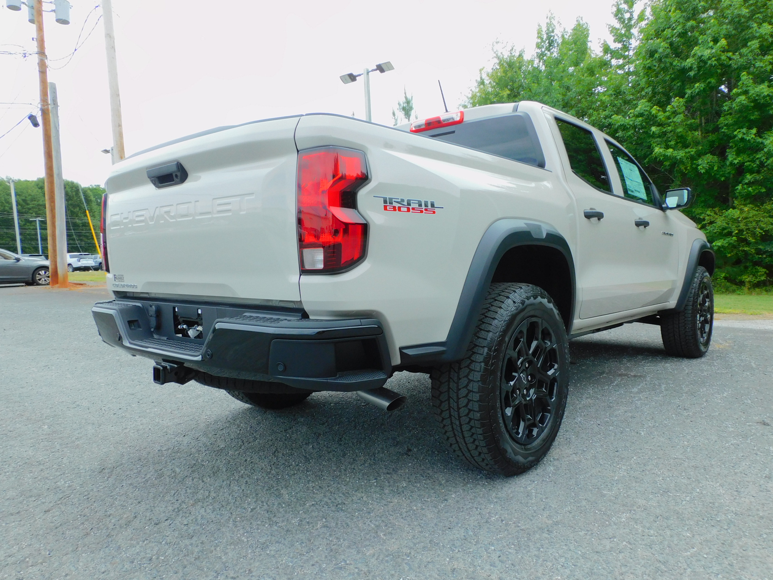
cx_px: 386
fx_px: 536
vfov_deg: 56.8
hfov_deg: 71.6
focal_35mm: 24
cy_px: 290
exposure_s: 1/500
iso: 125
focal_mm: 4.3
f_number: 3.3
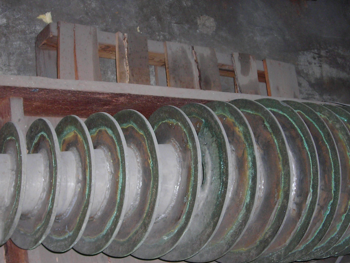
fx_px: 587
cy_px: 149
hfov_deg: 33.2
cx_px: 176
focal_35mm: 58
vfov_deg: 25.2
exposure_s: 1/60.1
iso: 106
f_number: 3.2
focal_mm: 6.3
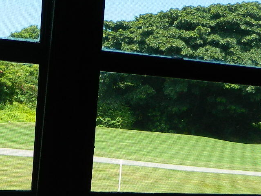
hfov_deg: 24.0
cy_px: 220
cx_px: 53
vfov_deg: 17.7
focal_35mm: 80
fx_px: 603
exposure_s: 1/320
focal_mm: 4.5
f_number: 3.1
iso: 80
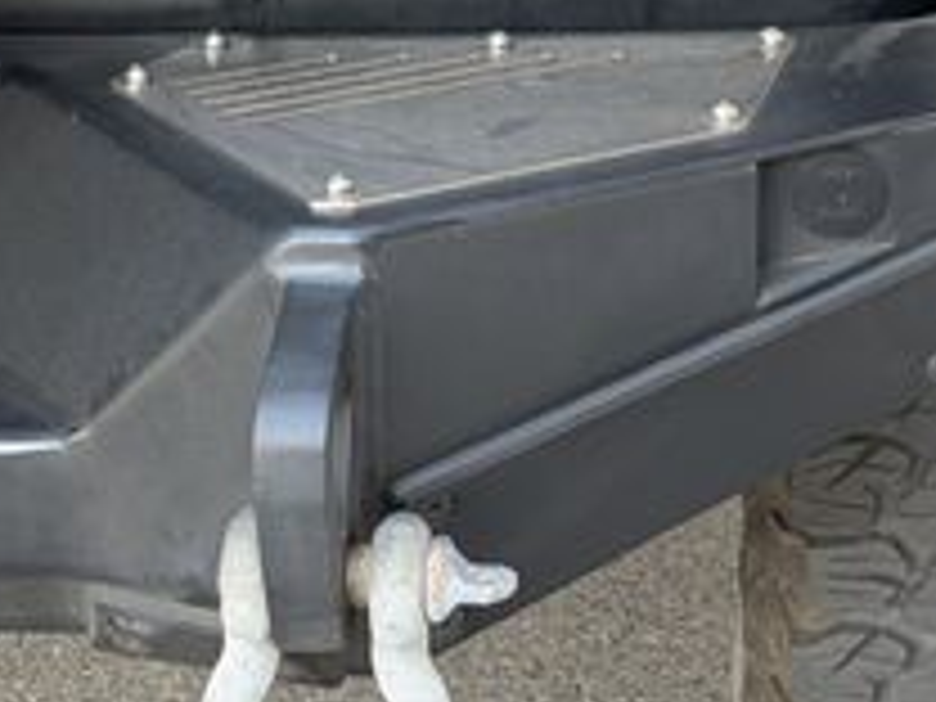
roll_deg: -1.1
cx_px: 720
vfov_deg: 9.7
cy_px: -333
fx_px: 4002
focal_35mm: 148
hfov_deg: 13.3
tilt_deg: -14.4
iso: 80
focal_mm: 6.76
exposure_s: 1/159
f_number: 1.78
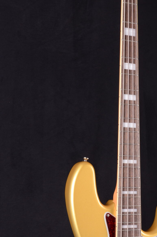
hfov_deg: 14.7
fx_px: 605
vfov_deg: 22.2
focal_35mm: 92
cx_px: 130
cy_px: 142
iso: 200
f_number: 13
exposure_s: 1/200
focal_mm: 28
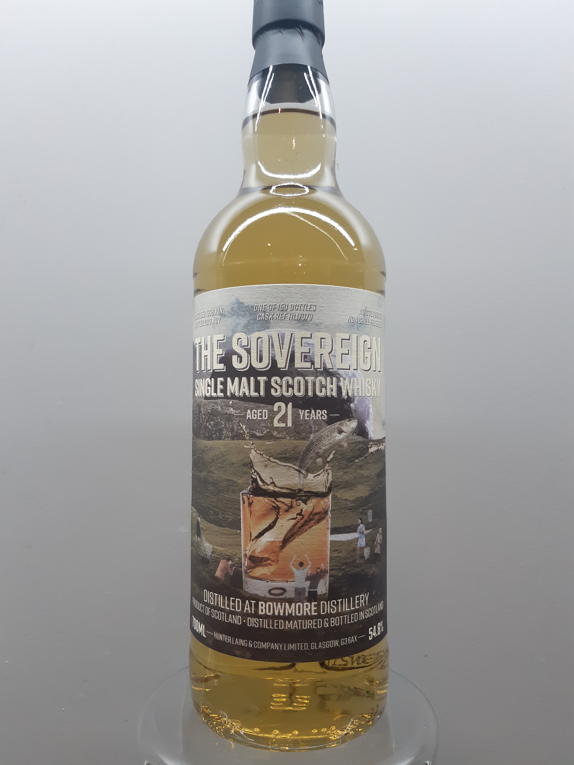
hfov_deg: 53.1
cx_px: 287
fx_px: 575
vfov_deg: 67.3
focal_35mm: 26
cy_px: 382
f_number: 1.7
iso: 125
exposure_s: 1/50
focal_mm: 3.93
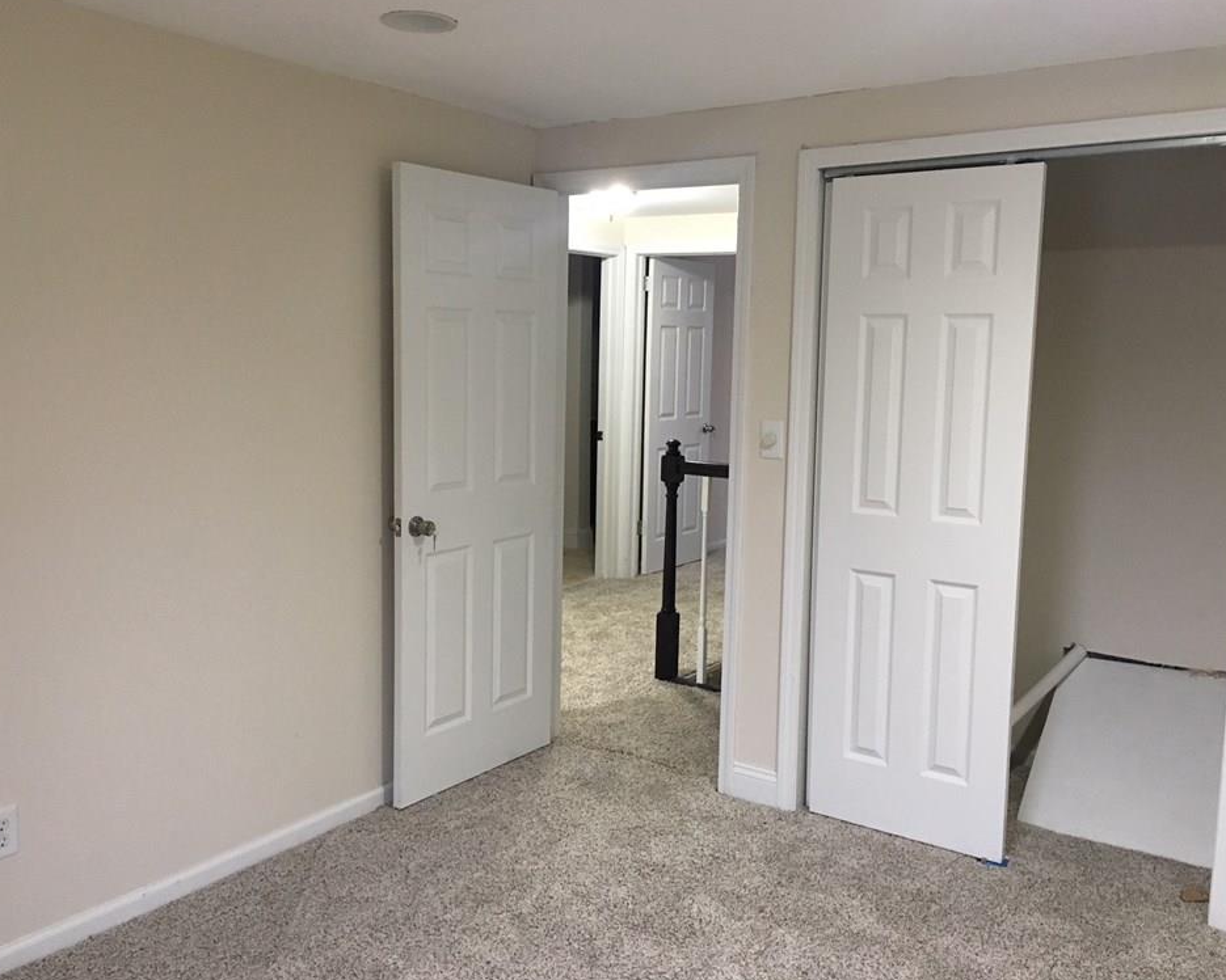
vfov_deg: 47.1
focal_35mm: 31
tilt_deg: -6.1
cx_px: 608
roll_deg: -1.2
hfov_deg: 57.2
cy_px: 485
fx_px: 1125
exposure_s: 1/33
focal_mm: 4.15
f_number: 2.2
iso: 160
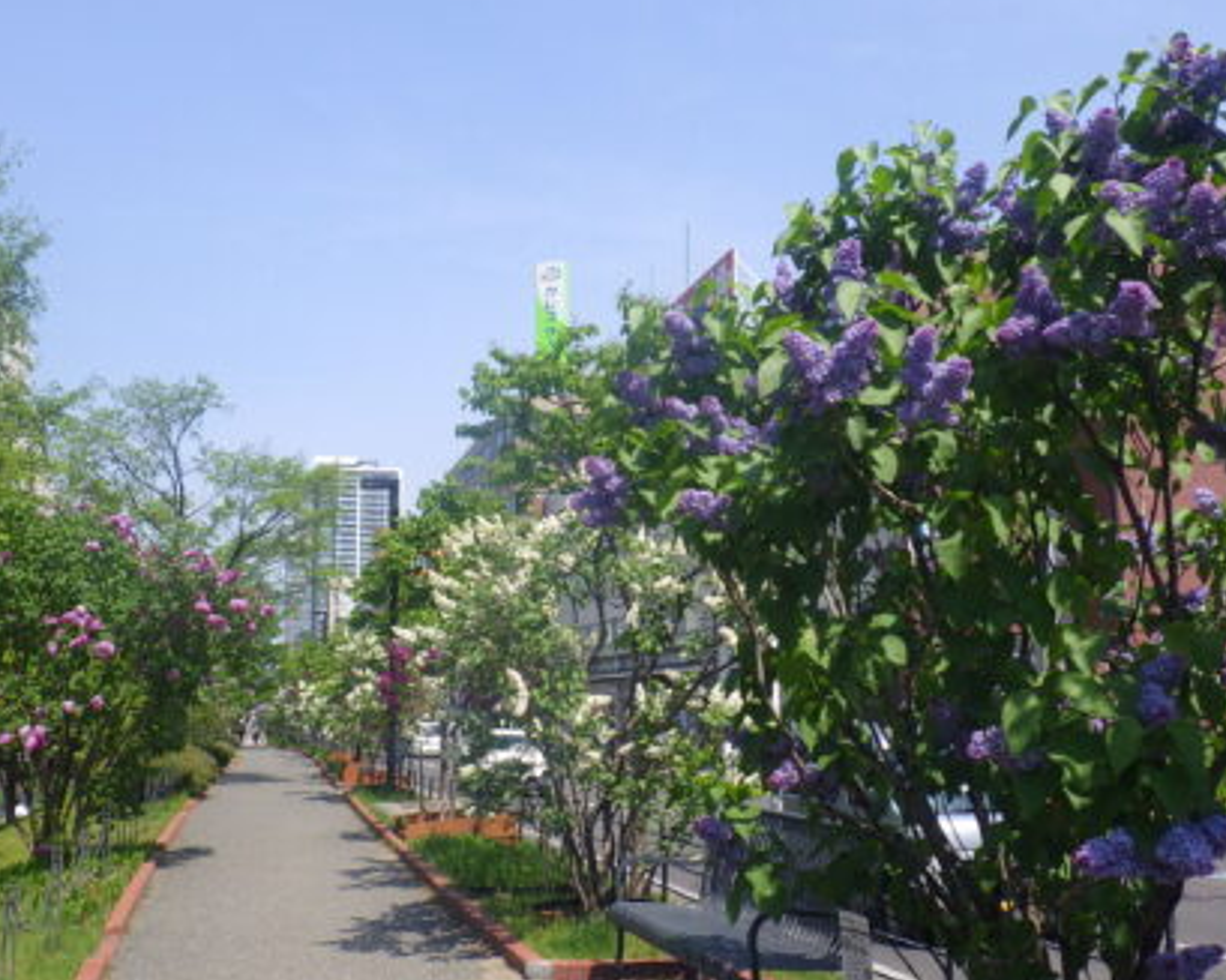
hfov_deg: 47.9
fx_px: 1378
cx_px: 580
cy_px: 520
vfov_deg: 39.1
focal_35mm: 38
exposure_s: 1/800
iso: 125
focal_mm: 5
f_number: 4.2
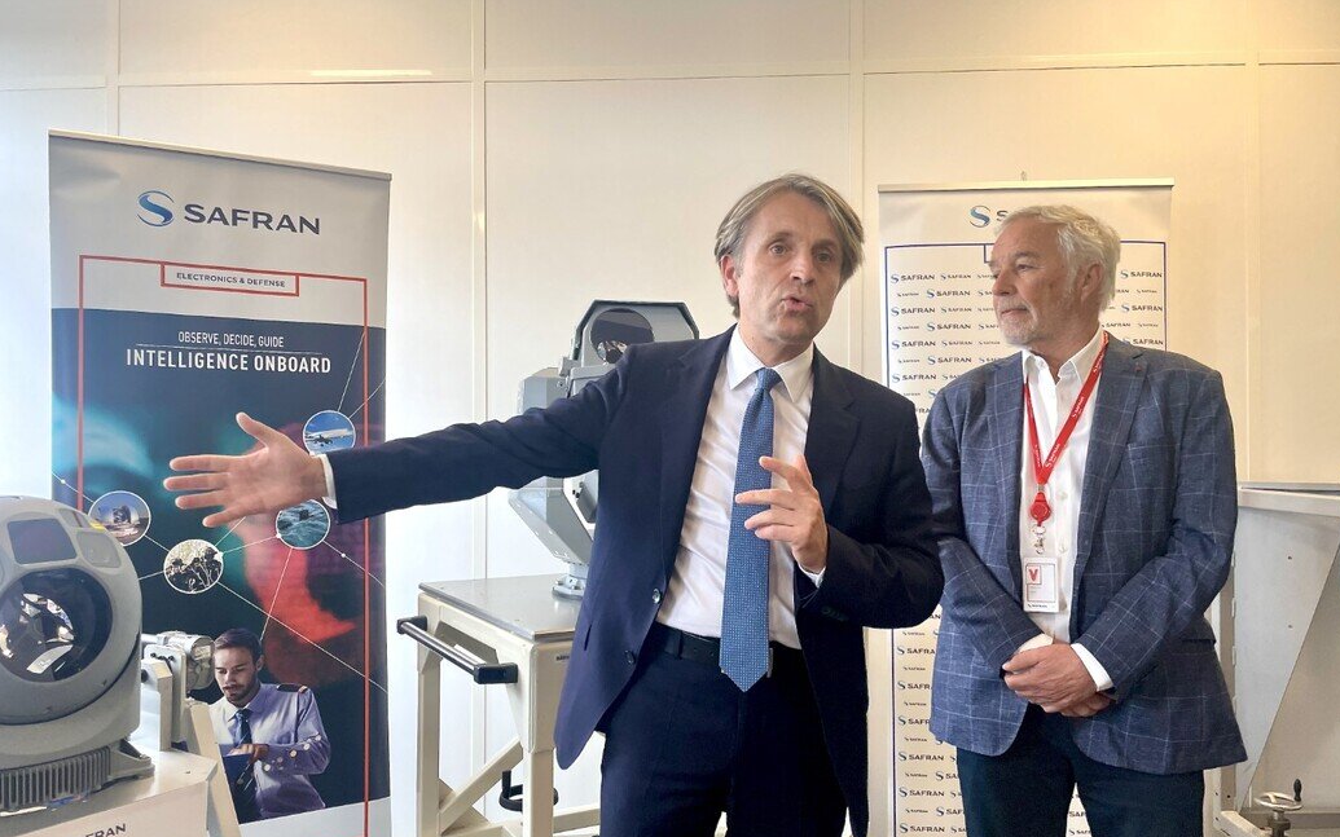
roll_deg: +0.3
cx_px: 671
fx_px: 1023
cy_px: 447
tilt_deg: +0.0
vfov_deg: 44.5
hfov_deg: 66.5
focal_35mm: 28
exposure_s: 1/100
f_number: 1.6
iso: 80
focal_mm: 4.2
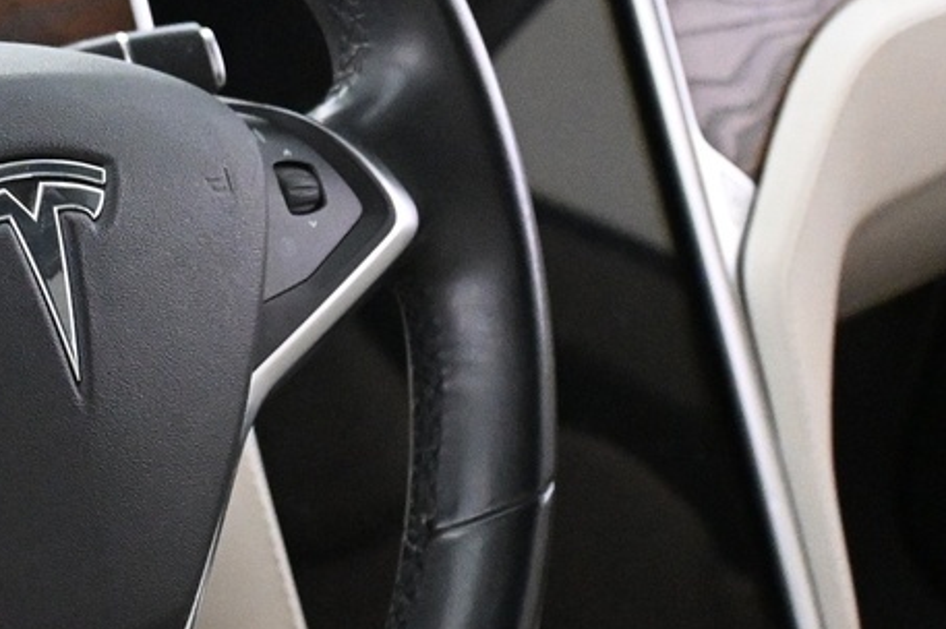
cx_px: -159
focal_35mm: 112
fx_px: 2935
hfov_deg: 17.5
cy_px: 310
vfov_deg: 12.2
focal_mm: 21
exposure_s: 1/40
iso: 4000
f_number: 4
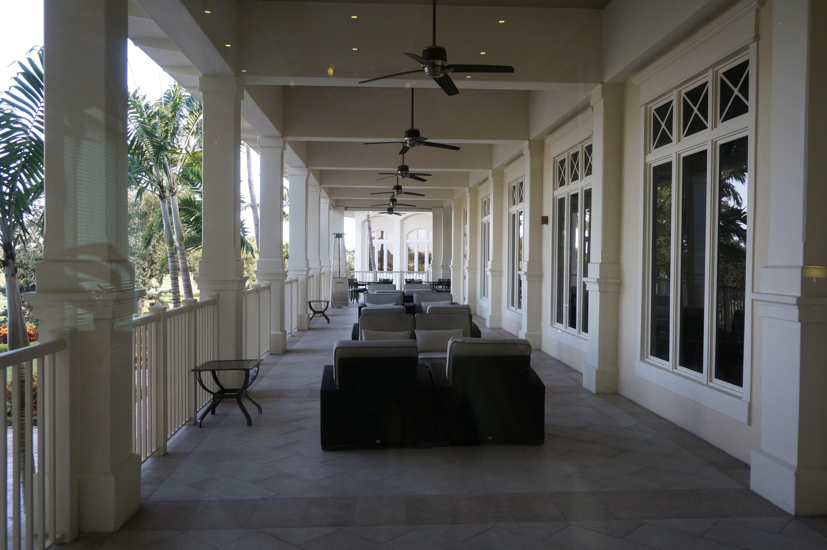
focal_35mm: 30
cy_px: 275
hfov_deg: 62.0
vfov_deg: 43.5
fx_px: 688
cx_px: 414
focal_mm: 20
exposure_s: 1/160
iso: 500
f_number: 4
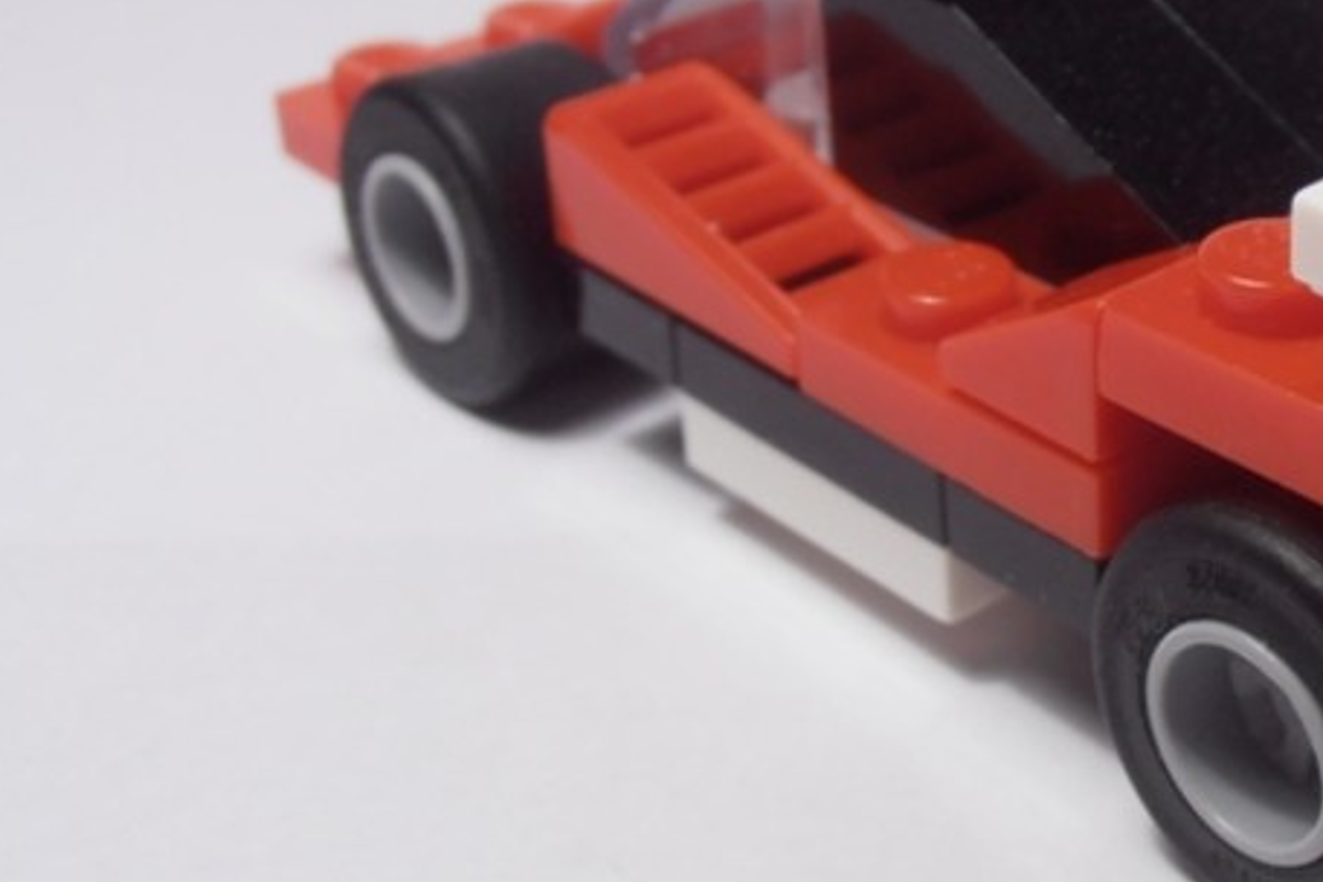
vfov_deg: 17.9
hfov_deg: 25.8
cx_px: 1192
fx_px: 2793
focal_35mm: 76
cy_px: 309
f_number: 3.9
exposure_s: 1/50
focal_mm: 6.61
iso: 80
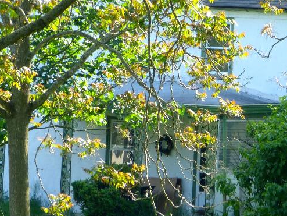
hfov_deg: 4.5
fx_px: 3675
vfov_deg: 3.4
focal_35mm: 443
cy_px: 92
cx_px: 258
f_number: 5.3
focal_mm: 24.7
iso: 100
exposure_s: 1/100
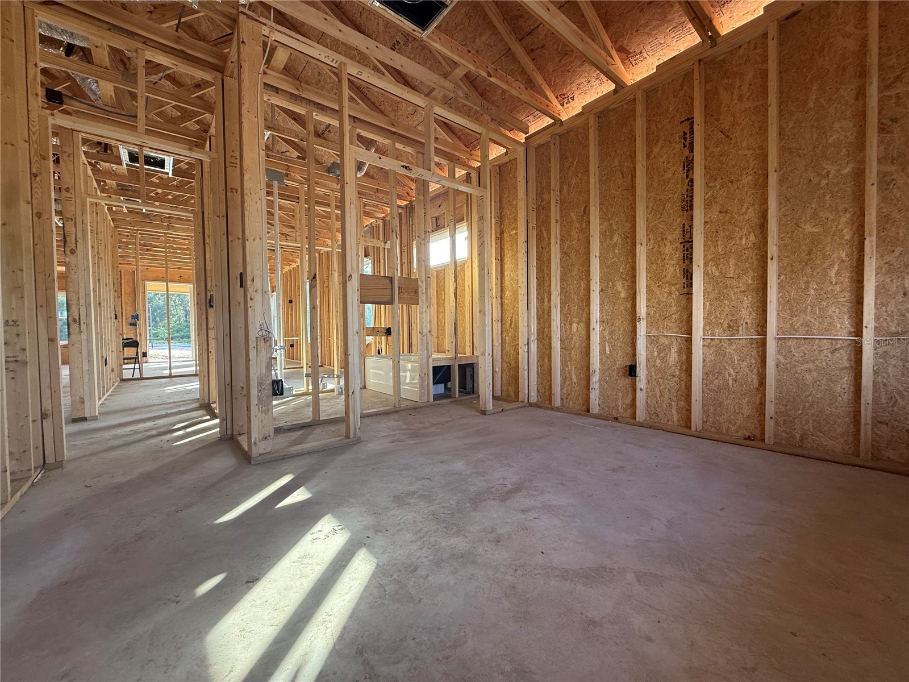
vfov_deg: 85.7
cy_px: 341
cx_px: 454
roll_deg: +0.4
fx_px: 368
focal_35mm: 14
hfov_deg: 102.1
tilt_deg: -1.5
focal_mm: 2.22
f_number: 2.2
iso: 80
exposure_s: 1/99
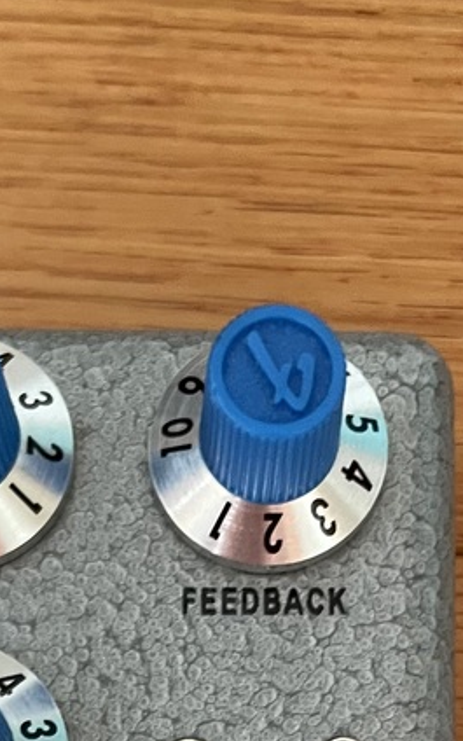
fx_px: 1575
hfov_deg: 16.7
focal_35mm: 78
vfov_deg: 23.9
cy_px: 907
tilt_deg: -84.9
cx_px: 140
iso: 200
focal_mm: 4.2
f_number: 1.6
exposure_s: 1/60
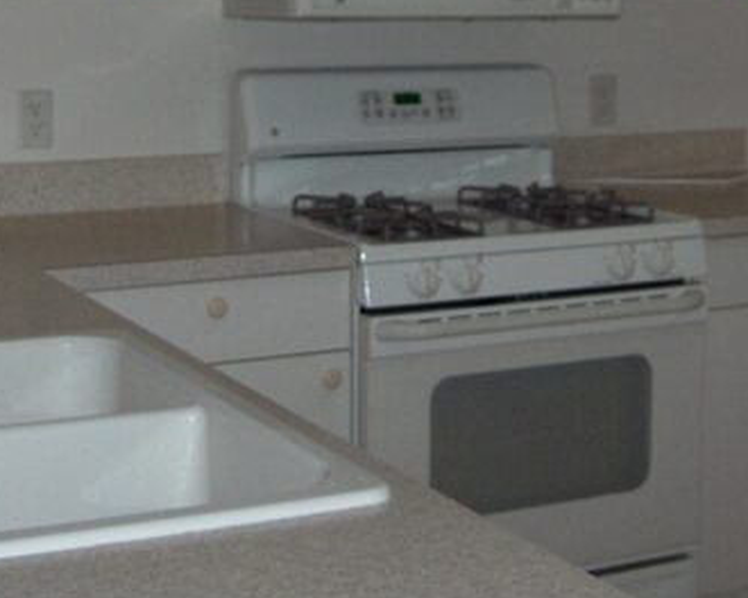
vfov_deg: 19.6
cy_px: 68
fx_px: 1705
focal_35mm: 77
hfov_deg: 24.7
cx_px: 416
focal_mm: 8
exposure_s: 1/60
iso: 100
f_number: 2.8
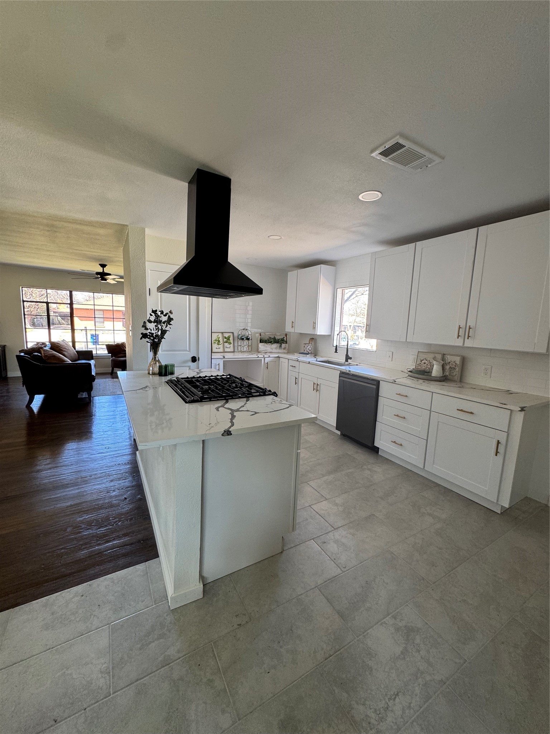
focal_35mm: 14
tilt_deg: -6.3
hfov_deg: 85.7
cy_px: 367
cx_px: 275
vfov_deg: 102.1
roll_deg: -2.3
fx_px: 297
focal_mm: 2.22
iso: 125
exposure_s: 1/99
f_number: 2.2
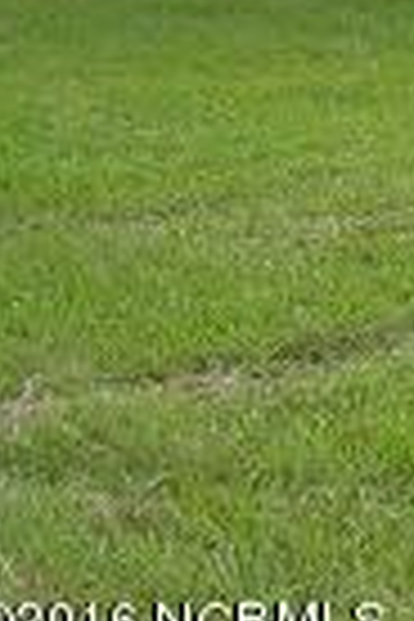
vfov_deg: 14.5
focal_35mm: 137
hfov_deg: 8.9
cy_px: -112
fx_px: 2363
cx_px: 1026
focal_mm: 6.3
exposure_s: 1/105
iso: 50
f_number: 4.6
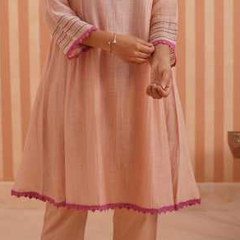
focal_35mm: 107
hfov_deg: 16.3
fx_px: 839
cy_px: 31
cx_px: 102
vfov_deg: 16.1
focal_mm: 70
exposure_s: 1/125
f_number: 4
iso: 320
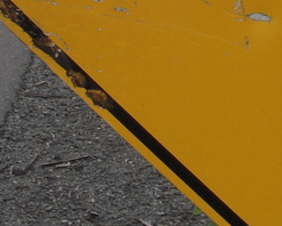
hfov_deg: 13.2
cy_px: -89
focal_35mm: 144
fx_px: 1203
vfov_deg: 10.4
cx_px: 292
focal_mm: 6.3
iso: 100
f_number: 3.3
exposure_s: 1/800
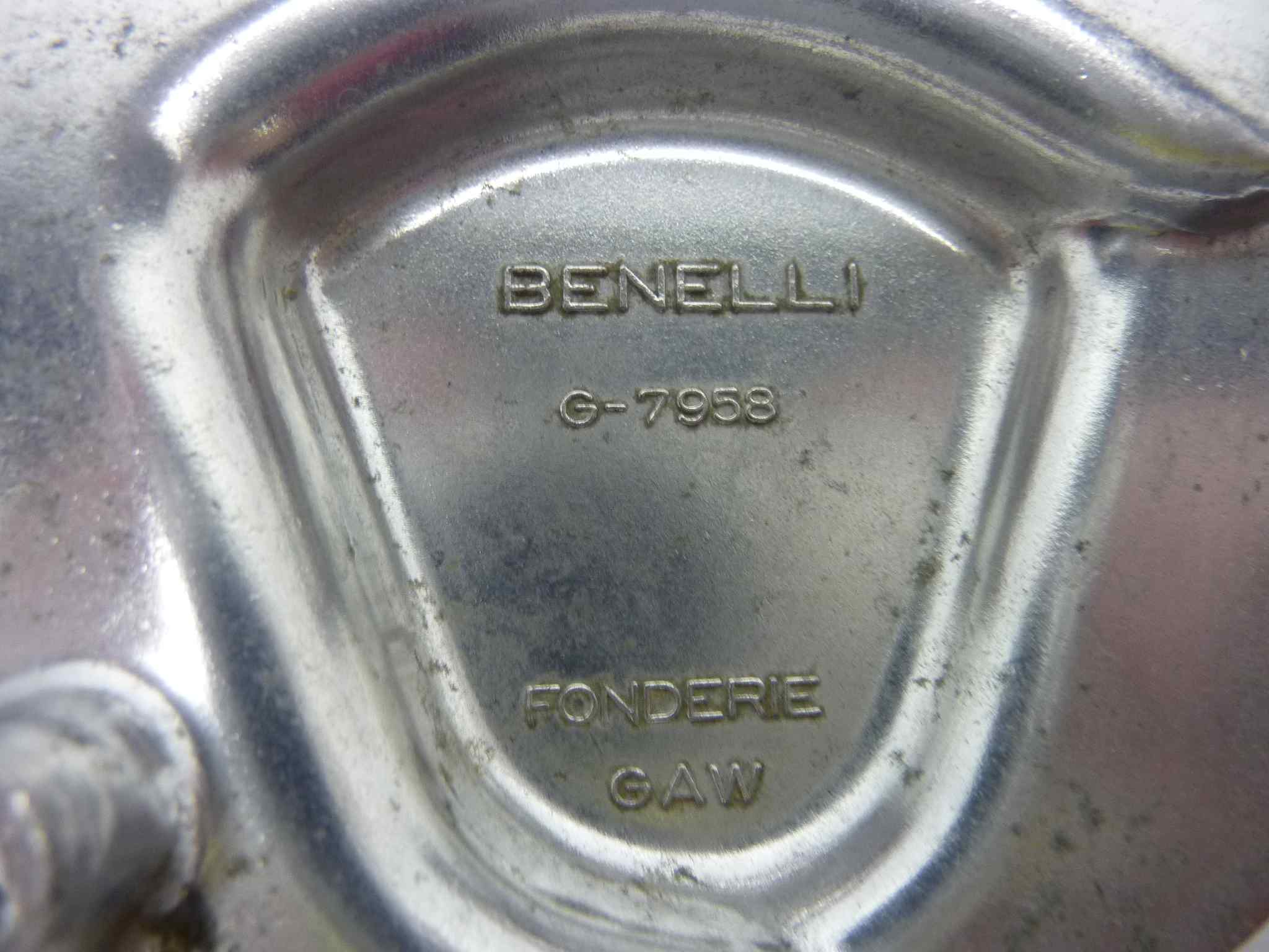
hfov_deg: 69.4
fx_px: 916
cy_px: 476
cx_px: 634
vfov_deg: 54.9
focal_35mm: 25
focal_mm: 4.1
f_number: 3.3
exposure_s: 1/30
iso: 250
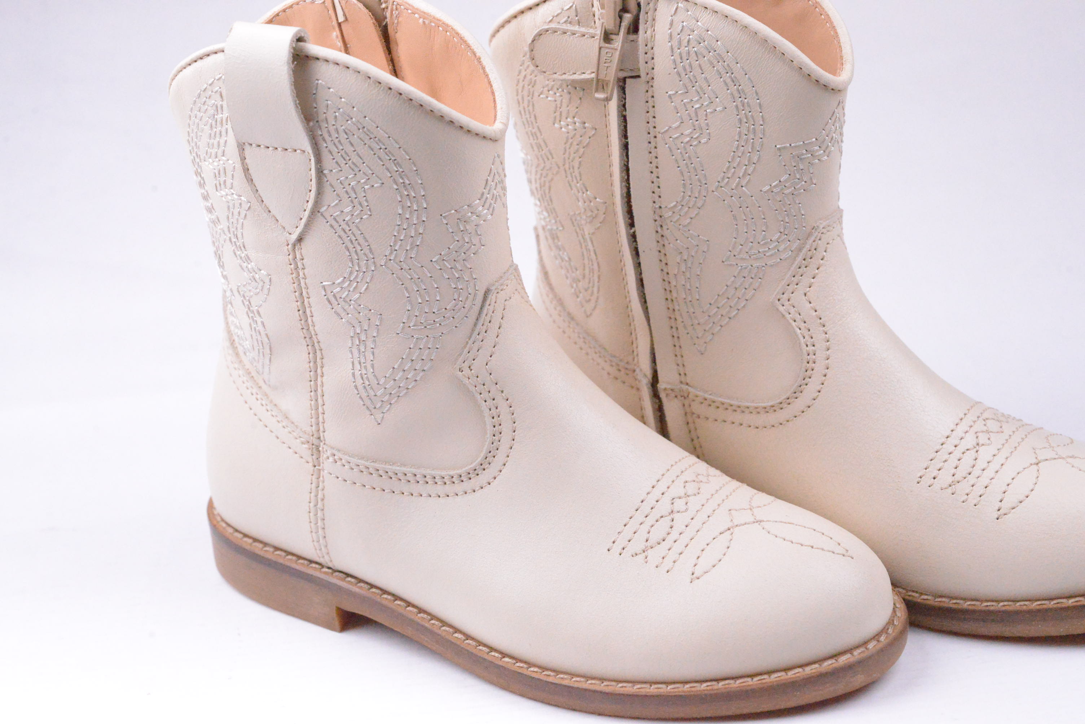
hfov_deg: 33.4
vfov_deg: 22.6
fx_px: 1809
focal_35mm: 60
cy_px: 362
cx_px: 542
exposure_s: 1/4000
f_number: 11
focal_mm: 60
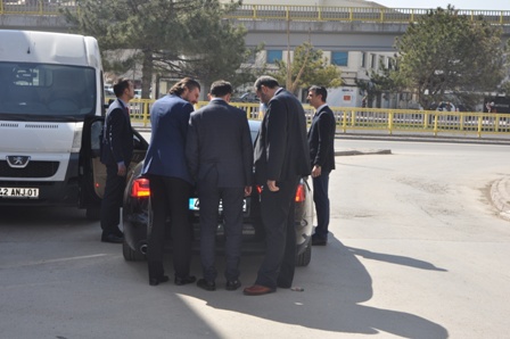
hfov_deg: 29.3
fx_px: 977
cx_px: 255
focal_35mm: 69
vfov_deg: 19.7
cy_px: 170
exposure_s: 1/200
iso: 200
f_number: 10
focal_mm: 46
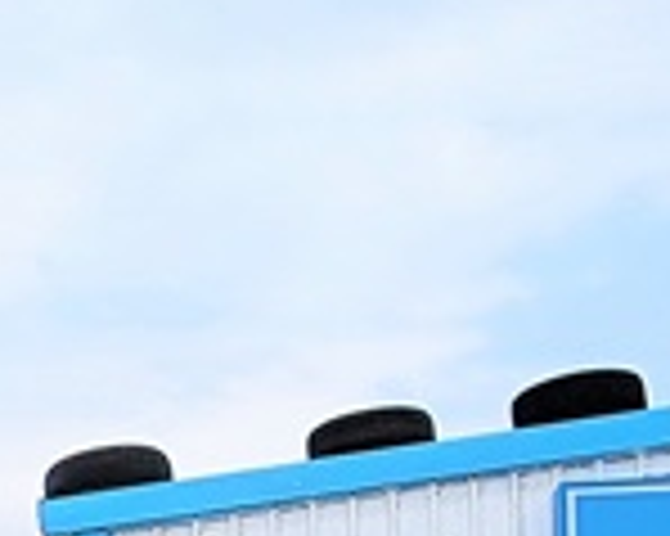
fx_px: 2021
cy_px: 815
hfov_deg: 17.3
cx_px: -288
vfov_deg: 14.1
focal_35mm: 102
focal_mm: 2.2
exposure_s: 1/2228
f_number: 2.2
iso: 50
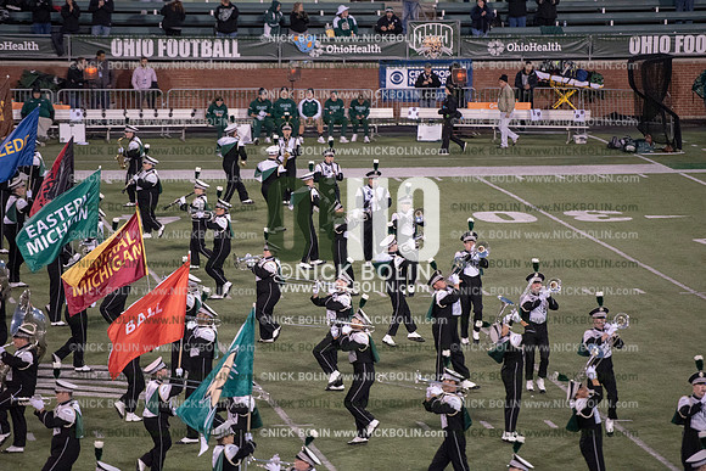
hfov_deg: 10.3
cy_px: 236
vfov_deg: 6.9
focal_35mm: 200
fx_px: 3923
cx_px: 353
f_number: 3.2
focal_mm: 200
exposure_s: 1/1250
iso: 5000
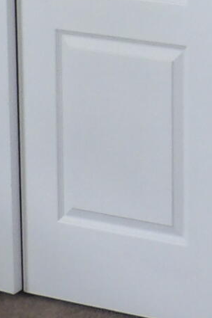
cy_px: -79
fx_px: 1451
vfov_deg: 12.2
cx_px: 383
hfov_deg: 8.1
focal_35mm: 164
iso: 200
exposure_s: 1/33
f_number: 3.2
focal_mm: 4.3
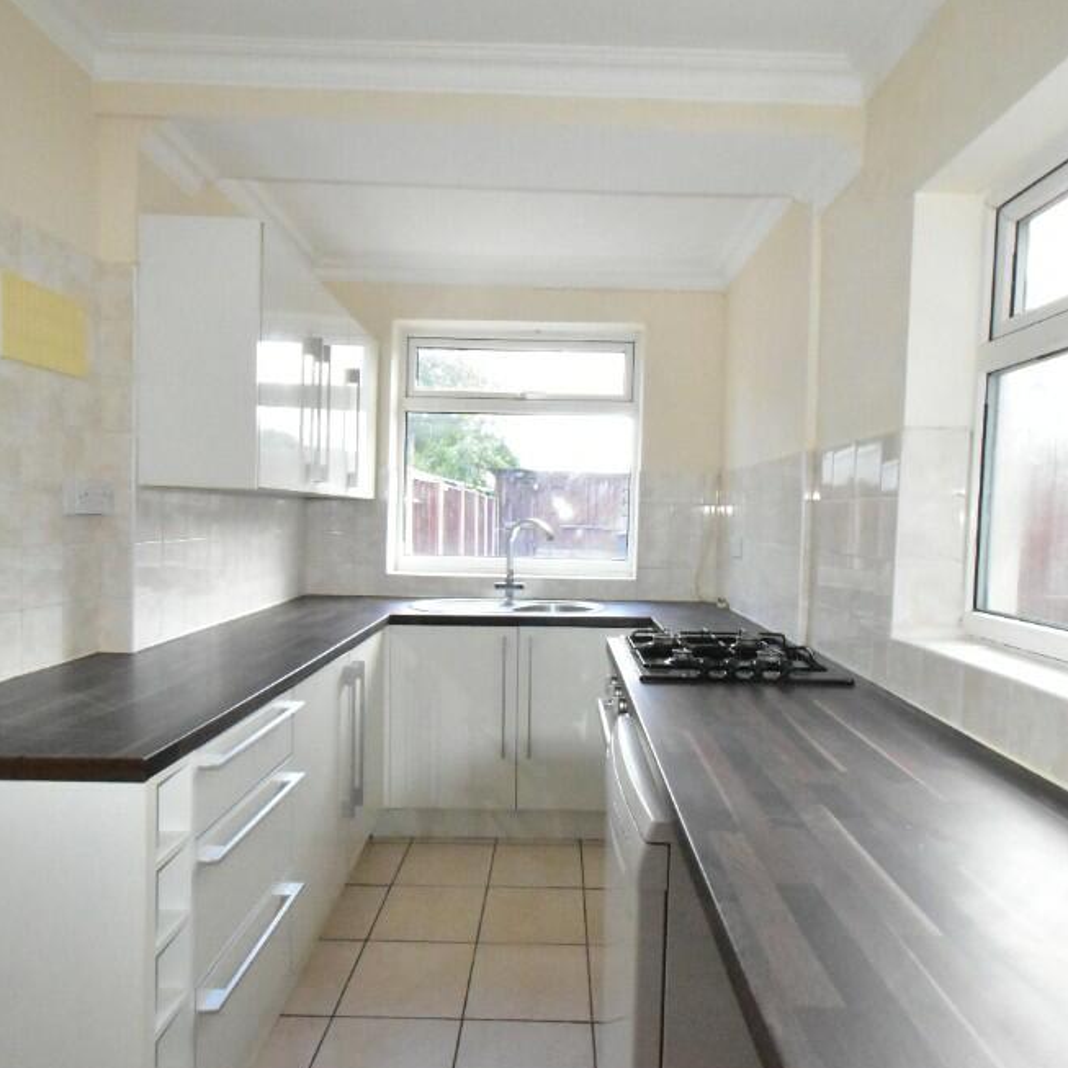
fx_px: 698
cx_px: 546
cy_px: 552
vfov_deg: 74.8
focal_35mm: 20
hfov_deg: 74.8
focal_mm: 10
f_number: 16
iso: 12800
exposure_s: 1/200
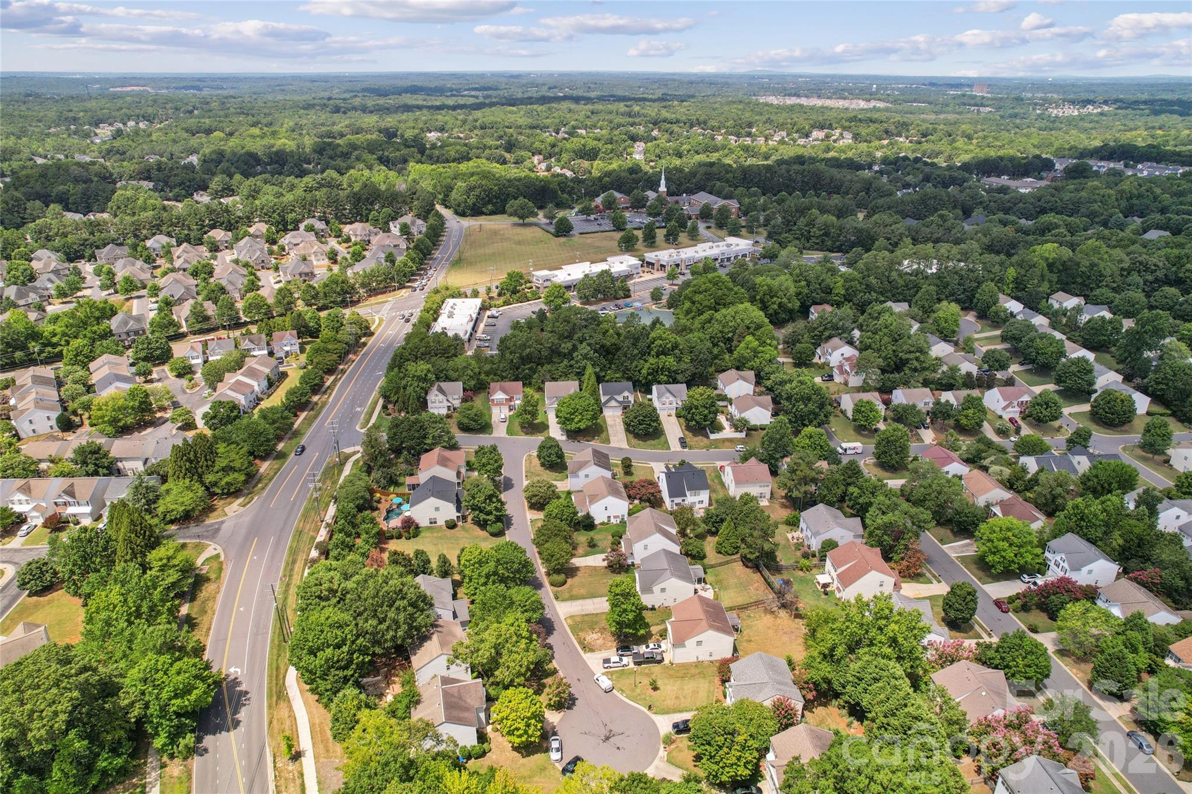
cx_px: 596
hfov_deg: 78.6
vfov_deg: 57.2
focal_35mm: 22
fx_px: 728
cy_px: 397
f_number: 2.8
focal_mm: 8.4
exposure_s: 1/240
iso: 100
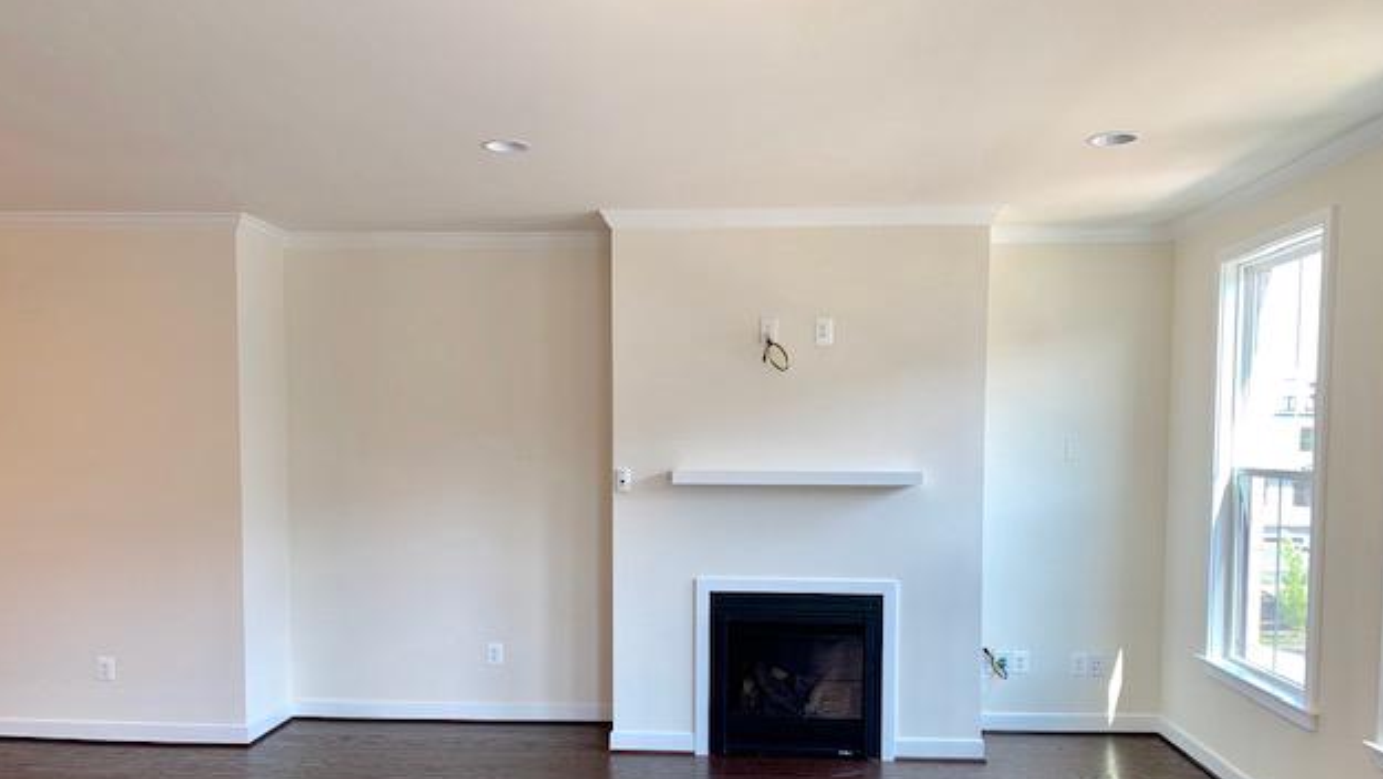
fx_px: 1064
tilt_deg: -3.6
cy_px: 520
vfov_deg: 39.7
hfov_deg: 66.1
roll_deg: -1.3
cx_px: 690
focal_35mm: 29
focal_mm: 4.25
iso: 32
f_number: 1.8
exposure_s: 1/120
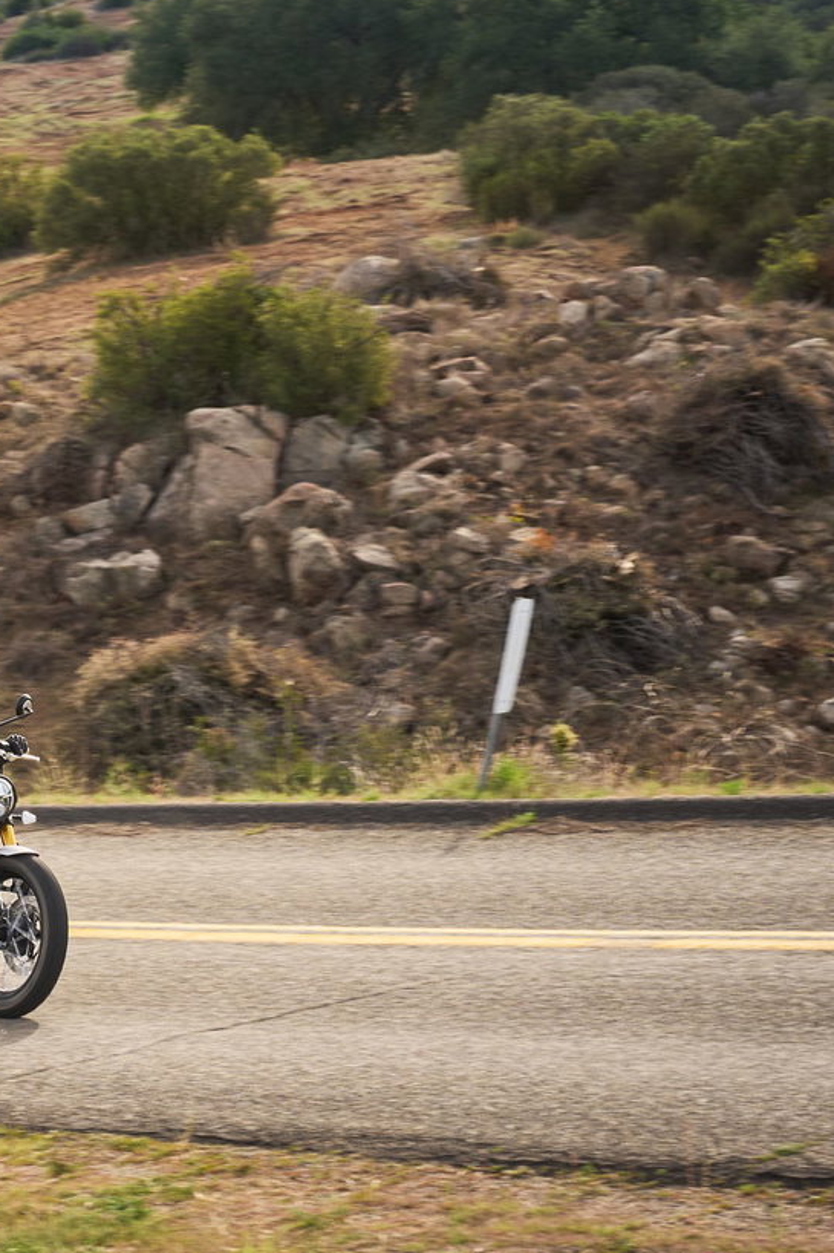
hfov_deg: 10.1
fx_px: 4623
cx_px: -315
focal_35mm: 133
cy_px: 634
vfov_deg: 15.4
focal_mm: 68
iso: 250
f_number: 6.3
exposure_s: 1/500
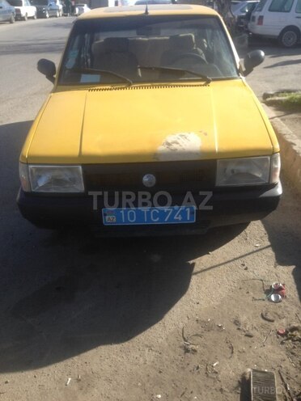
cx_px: 150
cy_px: 200
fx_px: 383
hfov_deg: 42.9
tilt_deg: -24.9
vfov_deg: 55.4
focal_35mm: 33
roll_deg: -2.7
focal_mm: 4.12
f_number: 2.4
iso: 50
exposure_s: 1/704
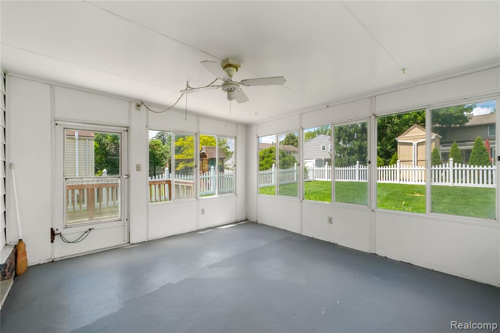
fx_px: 208
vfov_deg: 77.3
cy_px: 166
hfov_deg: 100.4
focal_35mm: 15
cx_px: 250
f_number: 8
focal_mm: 10
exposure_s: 1/15
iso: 500
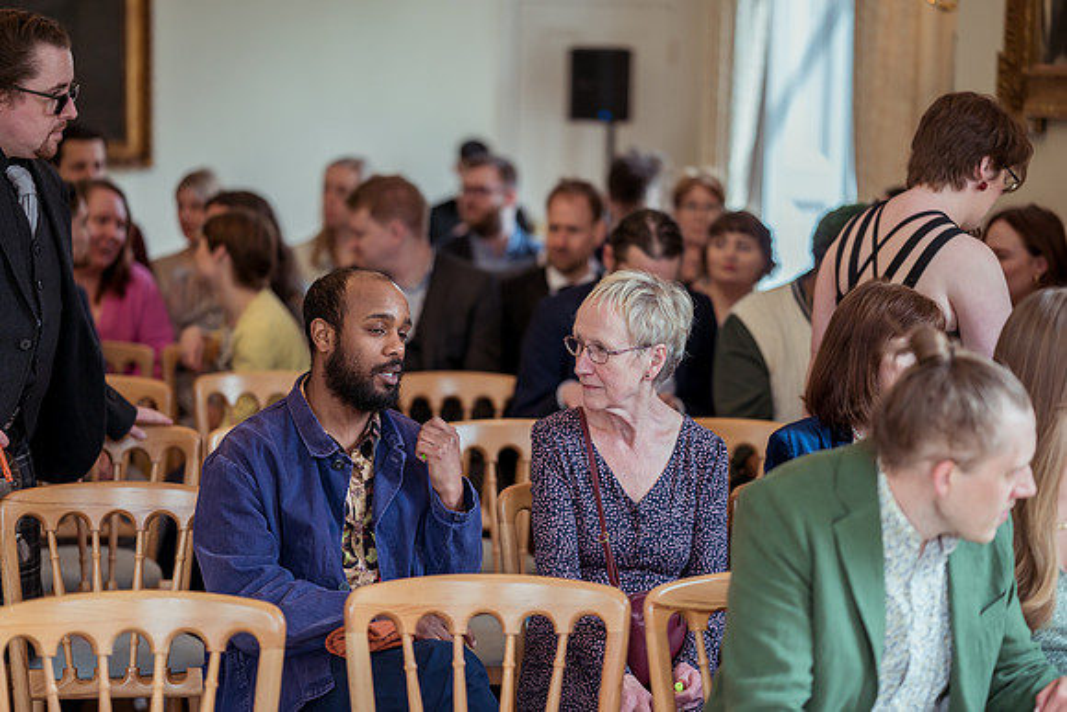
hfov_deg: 23.9
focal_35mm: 85
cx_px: 534
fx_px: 2523
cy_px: 356
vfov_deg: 16.1
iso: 360
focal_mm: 85
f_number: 1.8
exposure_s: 1/1000
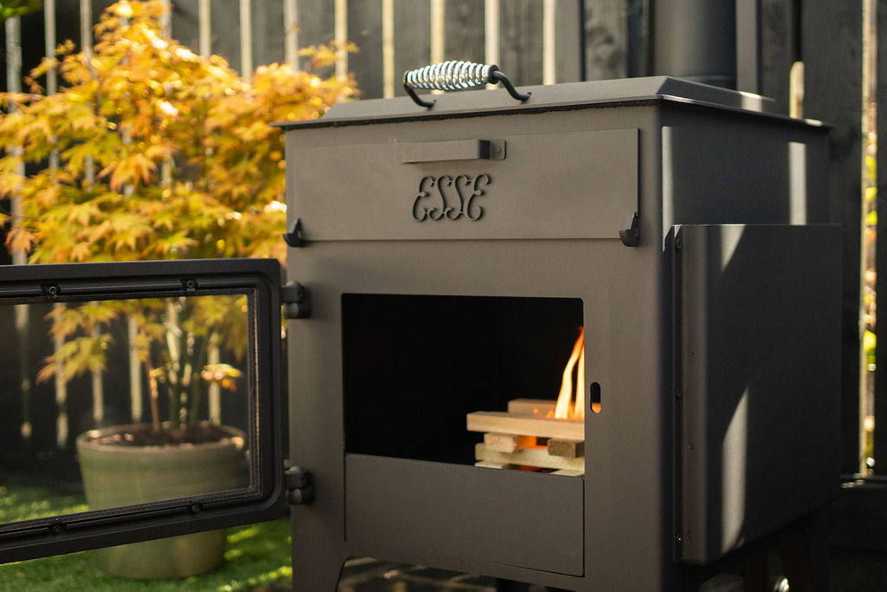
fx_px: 1288
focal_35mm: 52
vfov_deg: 25.9
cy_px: 296
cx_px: 444
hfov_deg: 38.0
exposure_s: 1/2000
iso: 1000
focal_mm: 35
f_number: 1.8
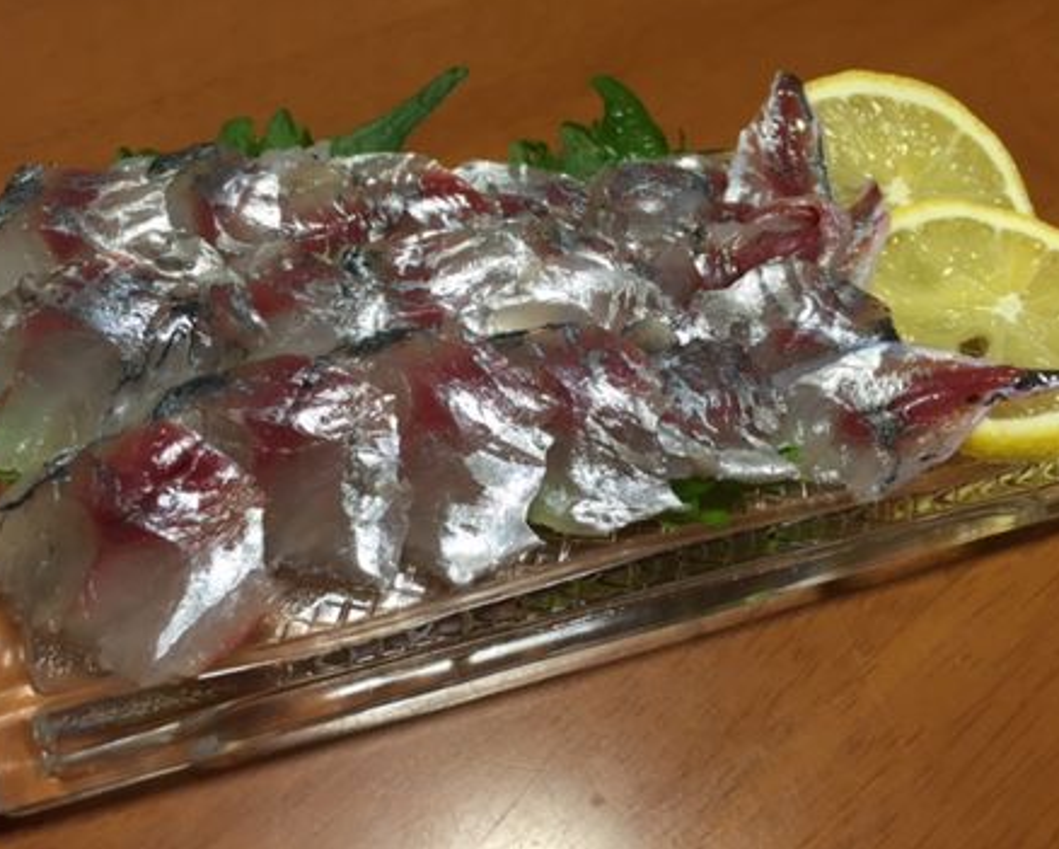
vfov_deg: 47.2
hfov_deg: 57.1
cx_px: 546
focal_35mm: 31
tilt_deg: -52.1
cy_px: 416
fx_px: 972
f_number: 2.2
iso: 80
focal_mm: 4.15
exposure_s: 1/30
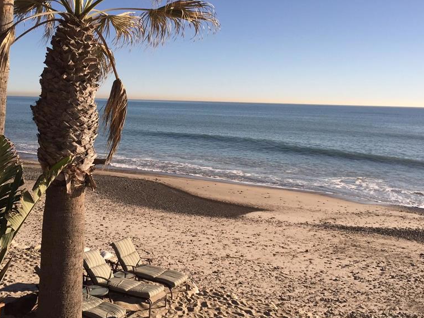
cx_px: 203
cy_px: 141
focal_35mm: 39
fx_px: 478
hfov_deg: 47.8
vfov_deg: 36.8
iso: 32
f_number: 2.2
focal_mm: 4.15
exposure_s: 1/2475
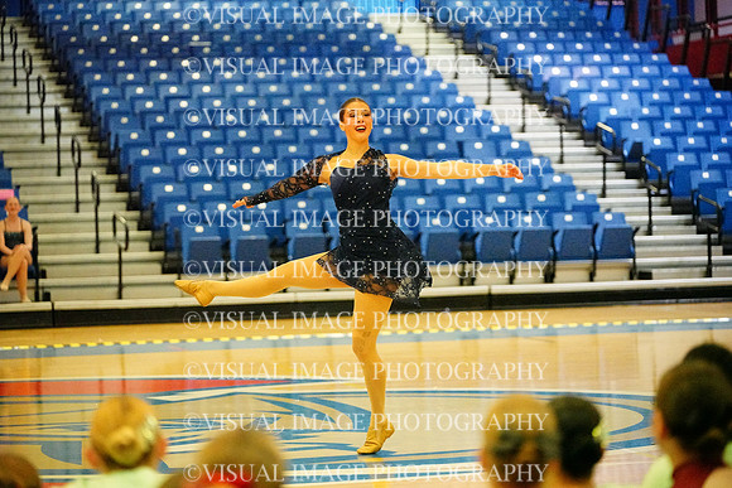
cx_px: 366
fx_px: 2298
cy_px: 244
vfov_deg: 12.1
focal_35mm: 113
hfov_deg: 18.1
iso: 25600
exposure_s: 1/1600
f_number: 2.8
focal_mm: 113
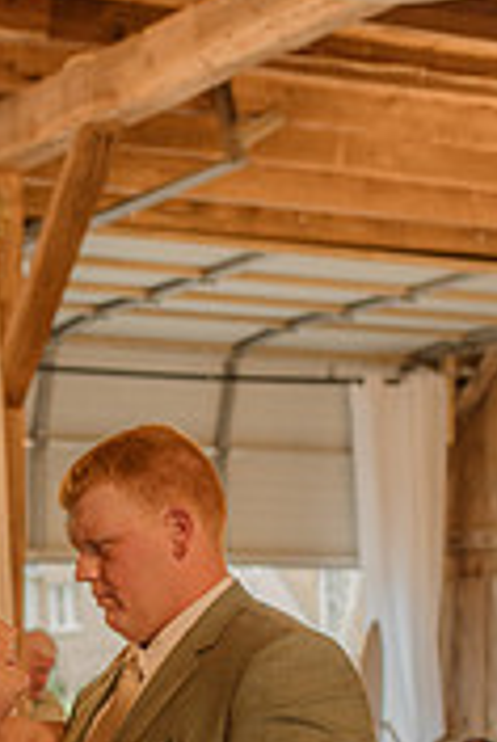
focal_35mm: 115
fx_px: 2372
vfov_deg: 17.2
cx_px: -63
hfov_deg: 11.8
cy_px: 788
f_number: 2.5
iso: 640
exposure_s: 1/200
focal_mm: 35
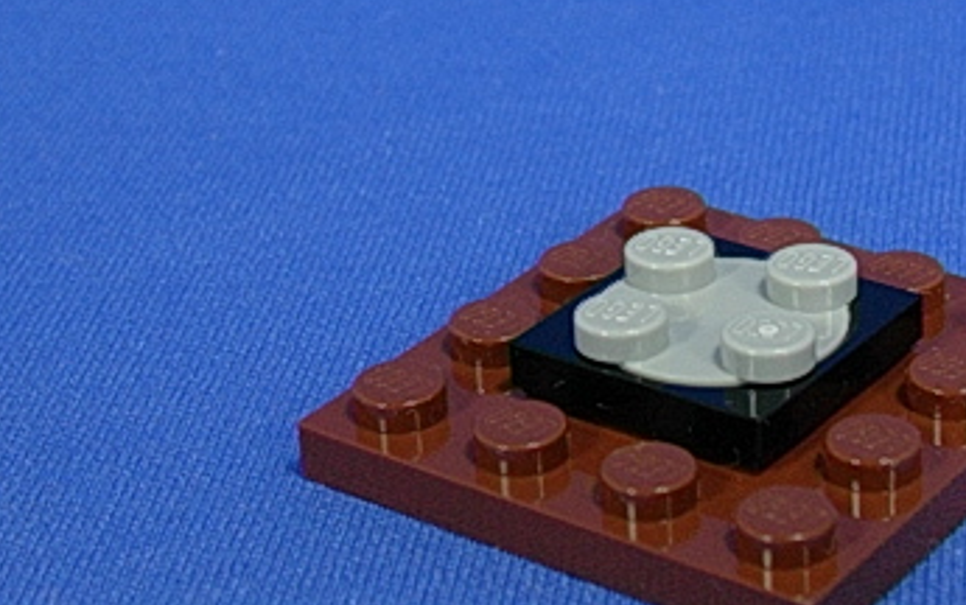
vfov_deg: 11.1
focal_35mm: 118
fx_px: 3108
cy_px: 73
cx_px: 680
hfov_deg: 17.6
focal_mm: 9
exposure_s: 1/20.1
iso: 70
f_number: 3.4
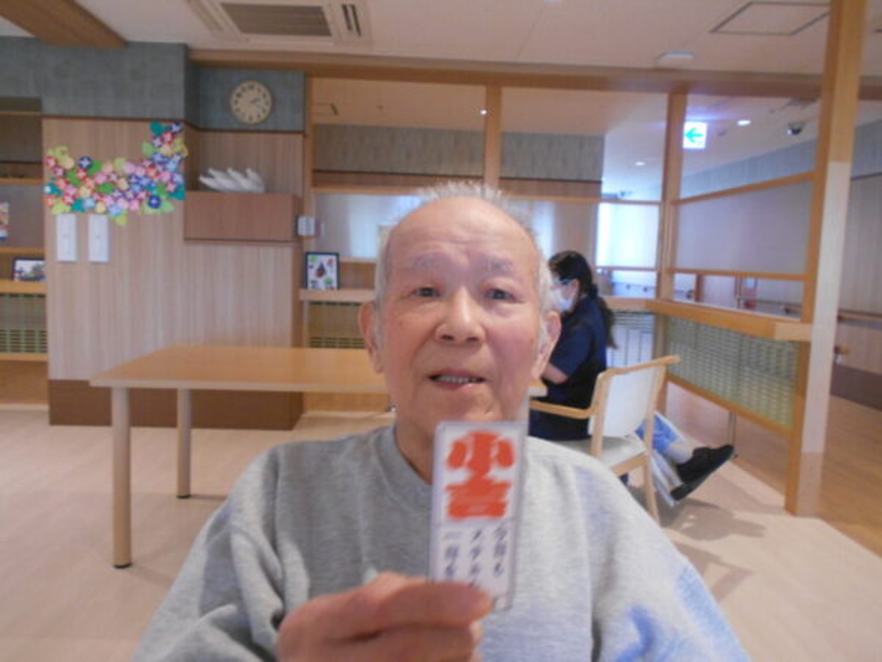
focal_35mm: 26
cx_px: 441
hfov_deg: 67.3
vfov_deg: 53.1
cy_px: 331
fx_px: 662
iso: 320
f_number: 3.2
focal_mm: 4.6
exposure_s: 1/30
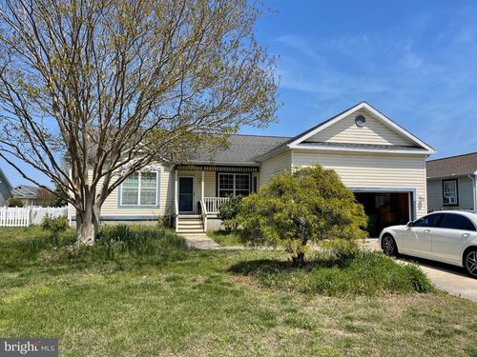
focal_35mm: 25
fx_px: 344
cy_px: 178
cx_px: 238
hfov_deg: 69.4
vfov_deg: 54.9
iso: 32
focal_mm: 5.1
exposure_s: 1/3922
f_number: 1.6
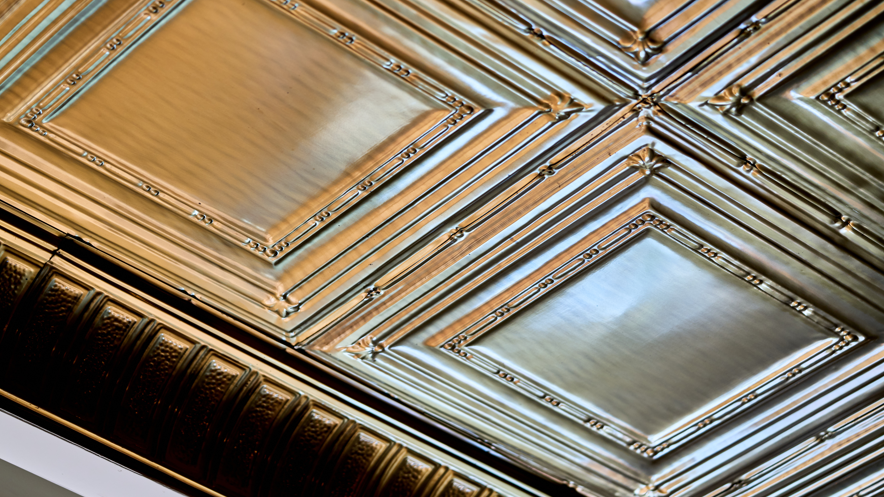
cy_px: 256
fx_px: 2391
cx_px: 425
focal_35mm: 102
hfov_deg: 20.9
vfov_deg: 11.9
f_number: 2.8
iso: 640
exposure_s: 1/250
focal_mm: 90
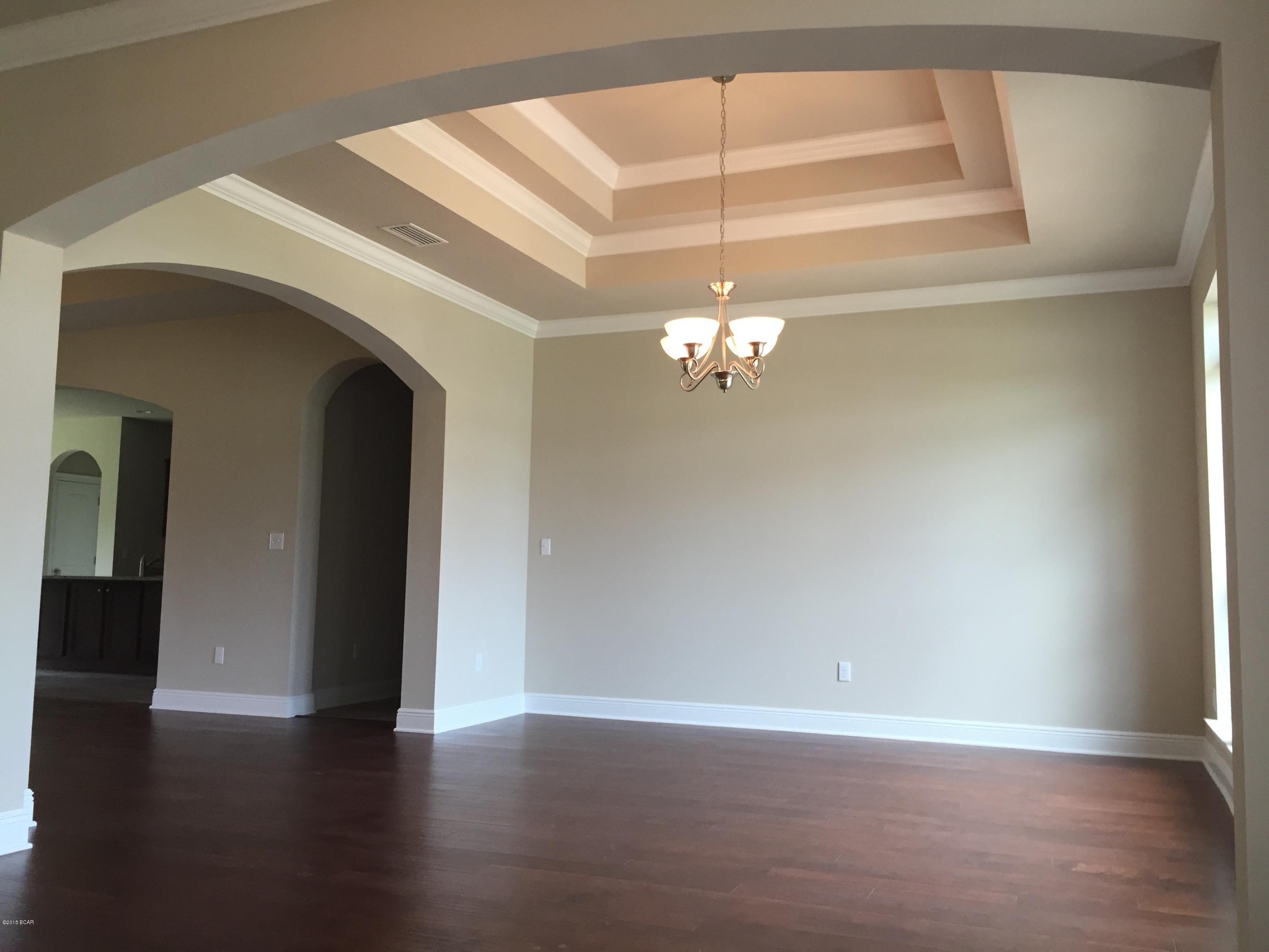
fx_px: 1063
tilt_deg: +6.9
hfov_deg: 61.7
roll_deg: -2.0
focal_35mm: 29
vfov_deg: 48.2
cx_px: 634
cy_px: 476
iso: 40
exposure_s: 1/30
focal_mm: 4.15
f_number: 2.2
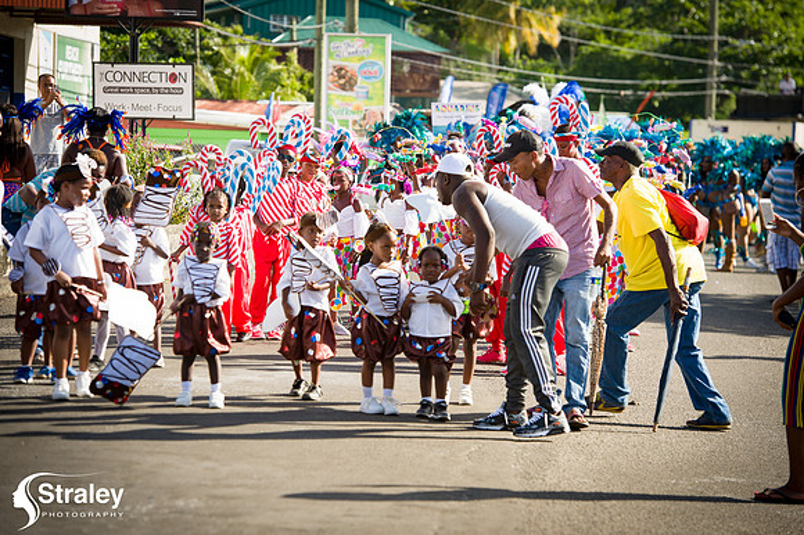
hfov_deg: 15.2
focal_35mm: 135
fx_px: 3013
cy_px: 268
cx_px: 402
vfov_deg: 10.1
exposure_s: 1/200
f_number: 5.6
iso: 100
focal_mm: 135
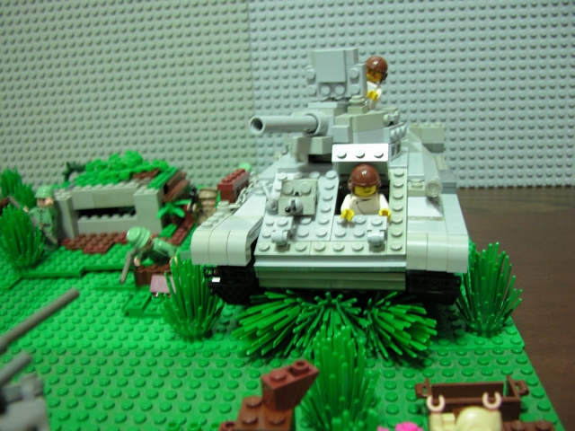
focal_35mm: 35
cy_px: 216
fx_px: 581
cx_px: 288
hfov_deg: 52.6
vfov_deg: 40.7
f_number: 2.8
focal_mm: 8.9
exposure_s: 1/1.4
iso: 100
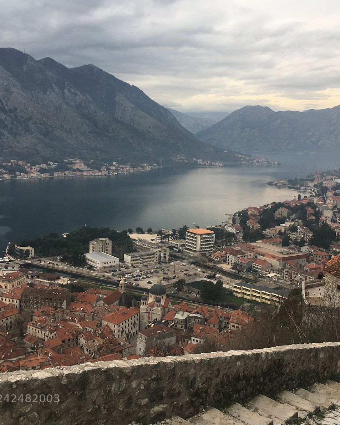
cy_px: 212
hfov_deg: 39.1
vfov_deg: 47.9
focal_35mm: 38
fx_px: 478
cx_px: 158
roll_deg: -1.9
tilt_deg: -8.1
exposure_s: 1/118
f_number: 2.2
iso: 25
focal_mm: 4.15
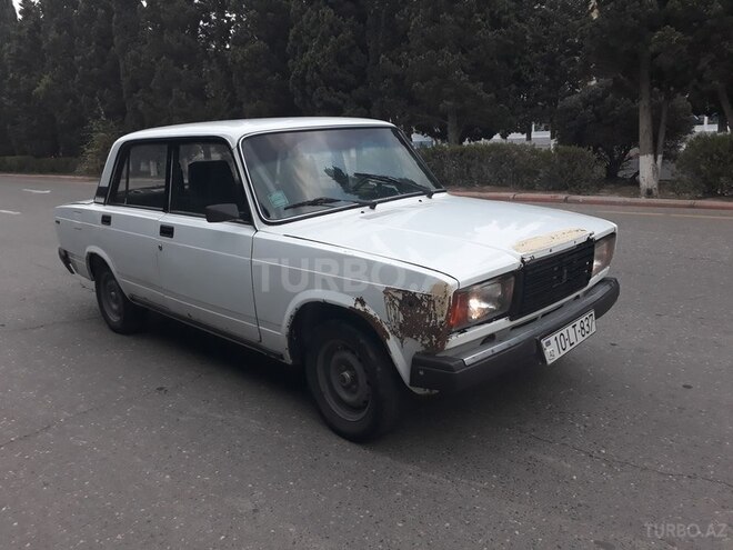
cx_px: 366
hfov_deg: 65.3
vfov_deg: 51.4
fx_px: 572
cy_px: 275
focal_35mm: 27
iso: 64
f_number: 1.9
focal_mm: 3.6
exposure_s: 1/50
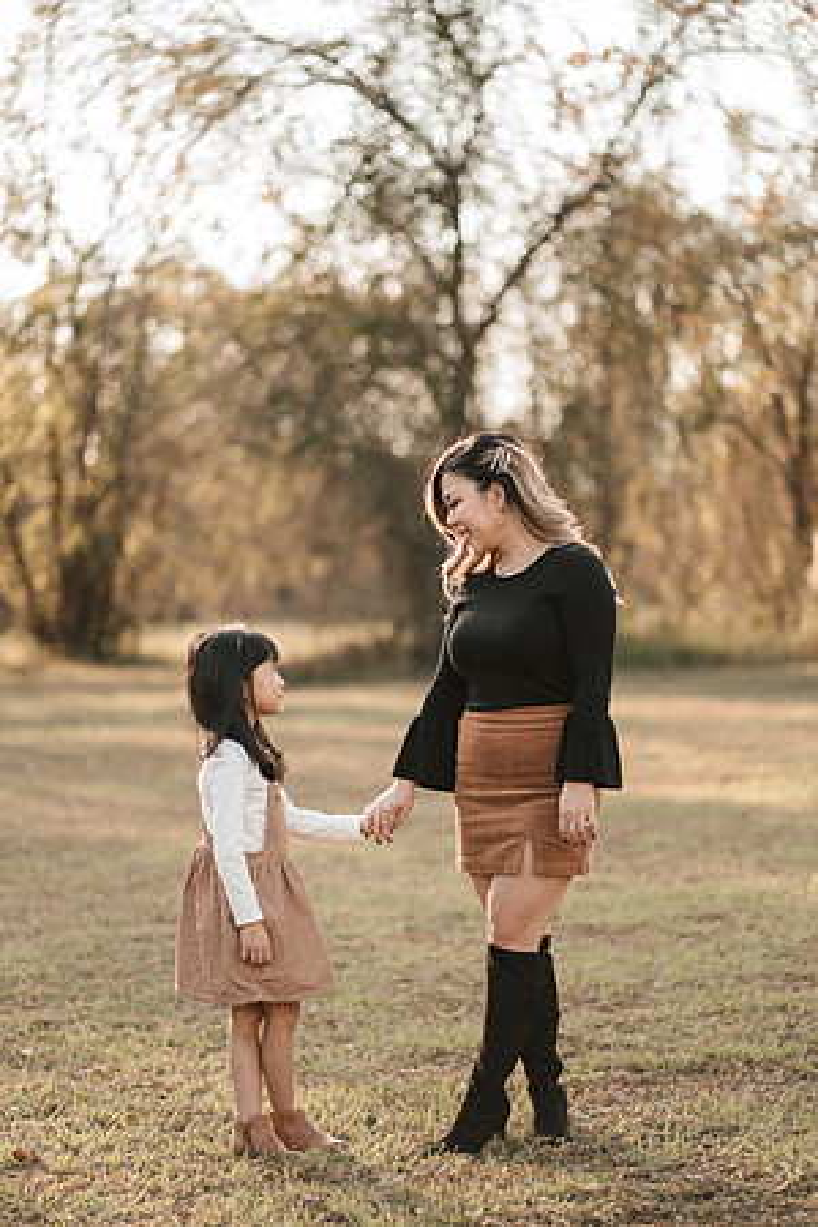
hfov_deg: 16.1
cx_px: 409
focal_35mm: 85
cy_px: 614
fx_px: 2897
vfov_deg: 23.9
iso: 80
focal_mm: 85
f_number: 1.8
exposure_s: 1/400
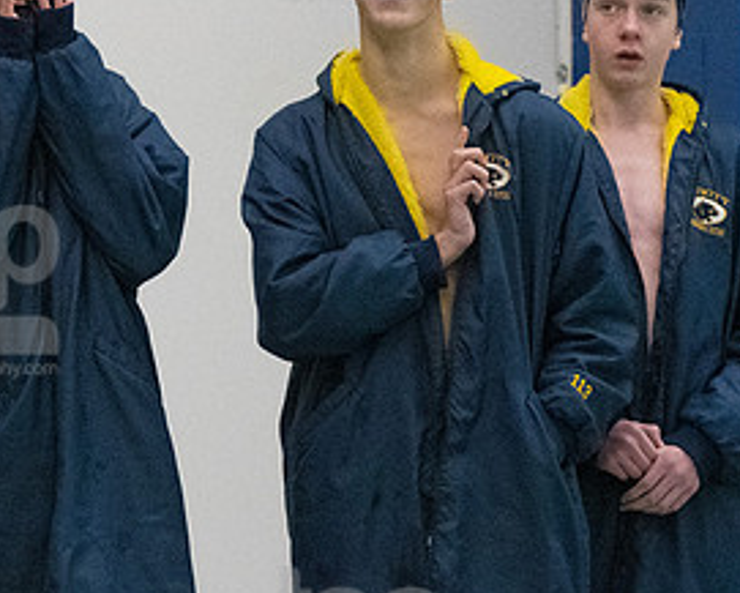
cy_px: 281
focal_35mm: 375
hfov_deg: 5.1
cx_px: -25
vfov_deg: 4.1
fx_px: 8216
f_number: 5
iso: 10000
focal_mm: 125
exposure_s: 1/1250
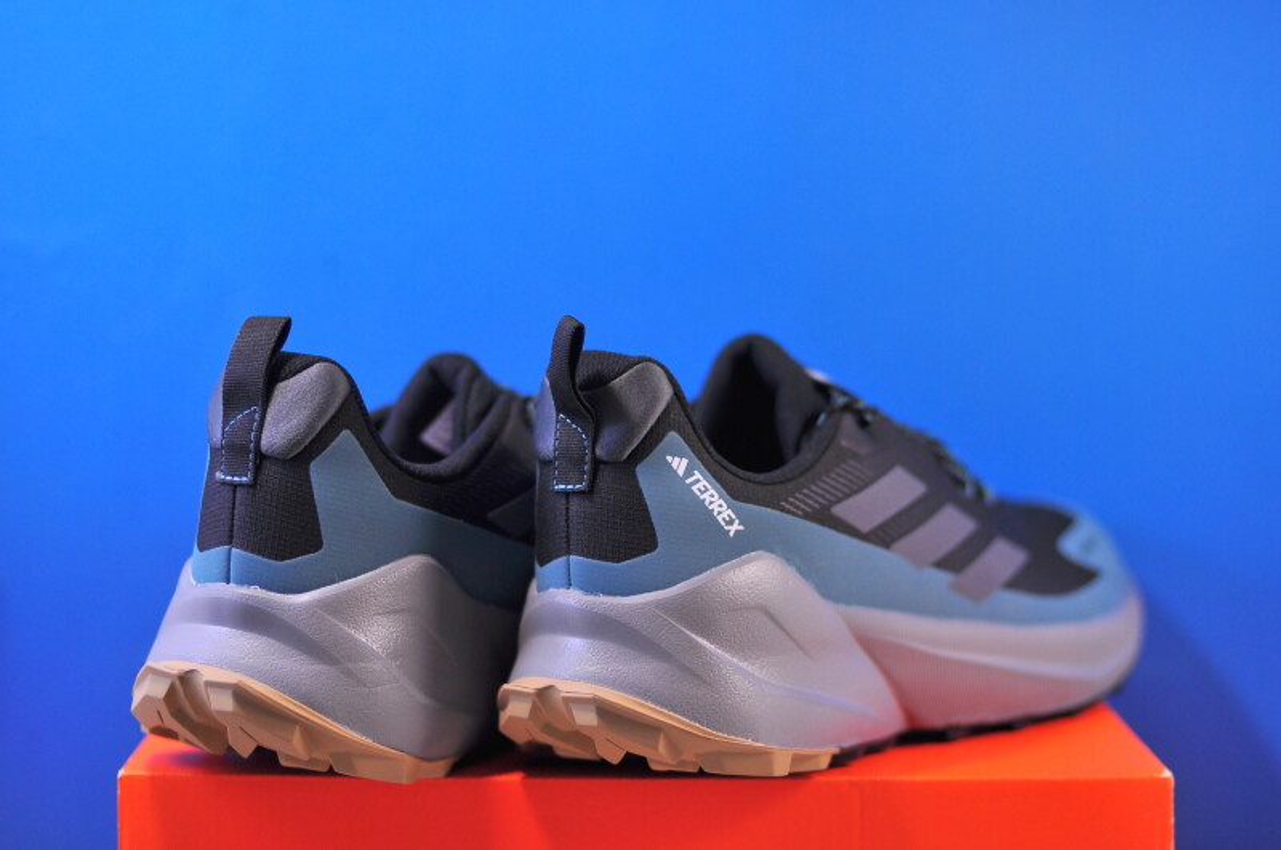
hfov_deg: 27.0
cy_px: 425
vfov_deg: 18.1
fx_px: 2665
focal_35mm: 75
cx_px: 640
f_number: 2
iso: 250
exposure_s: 1/320
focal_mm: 50
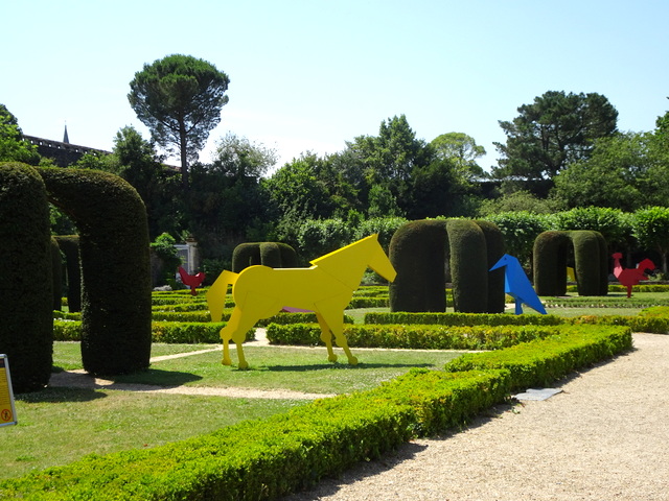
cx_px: 334
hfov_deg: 41.2
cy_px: 250
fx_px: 889
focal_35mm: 46
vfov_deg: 31.5
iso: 80
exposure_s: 1/500
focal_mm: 7.87
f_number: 4.5
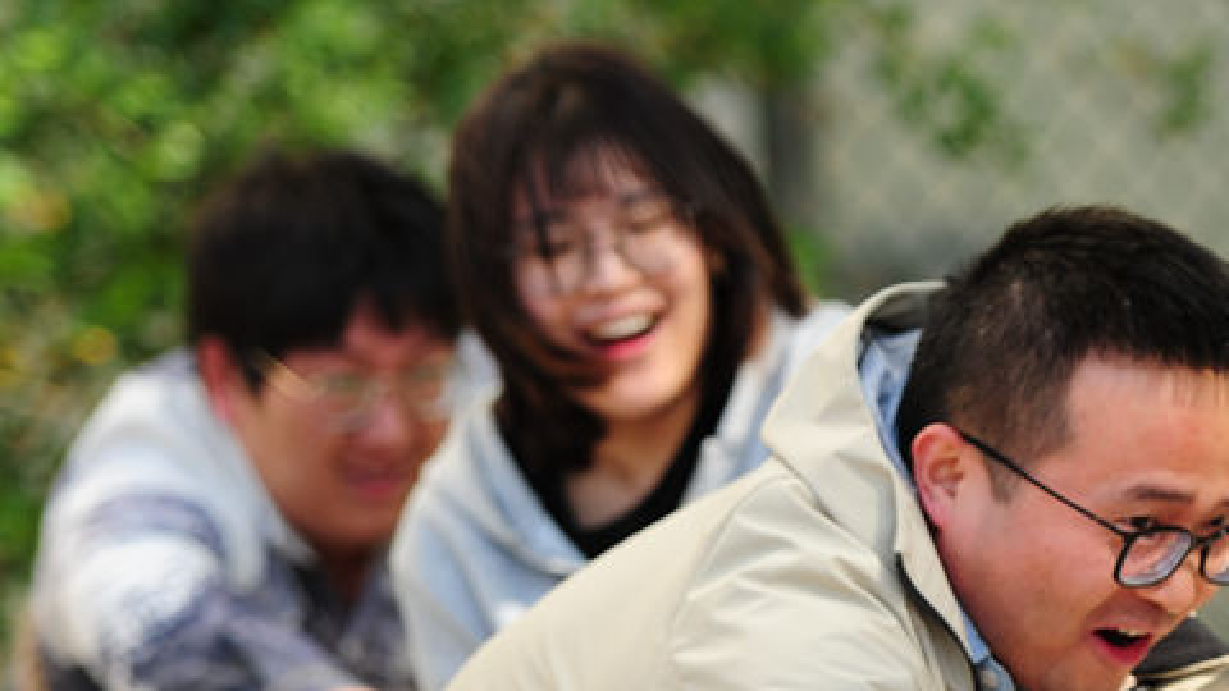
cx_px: 1137
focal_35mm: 334
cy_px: 677
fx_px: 10884
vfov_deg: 3.6
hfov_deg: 6.4
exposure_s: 1/1000
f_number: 2.8
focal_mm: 122
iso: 200
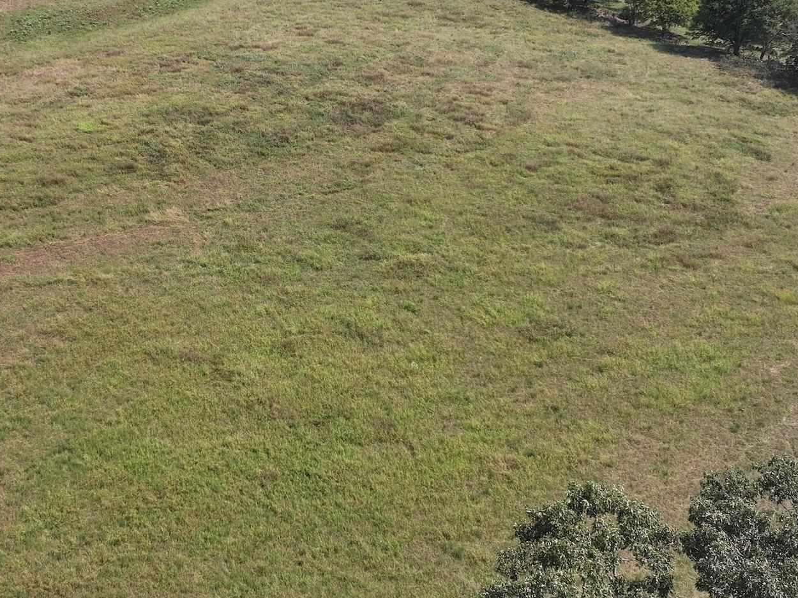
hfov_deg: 39.2
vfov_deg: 30.2
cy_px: 250
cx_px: 272
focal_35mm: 48
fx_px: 1106
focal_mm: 12.29
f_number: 2.8
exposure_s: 1/2000
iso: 120
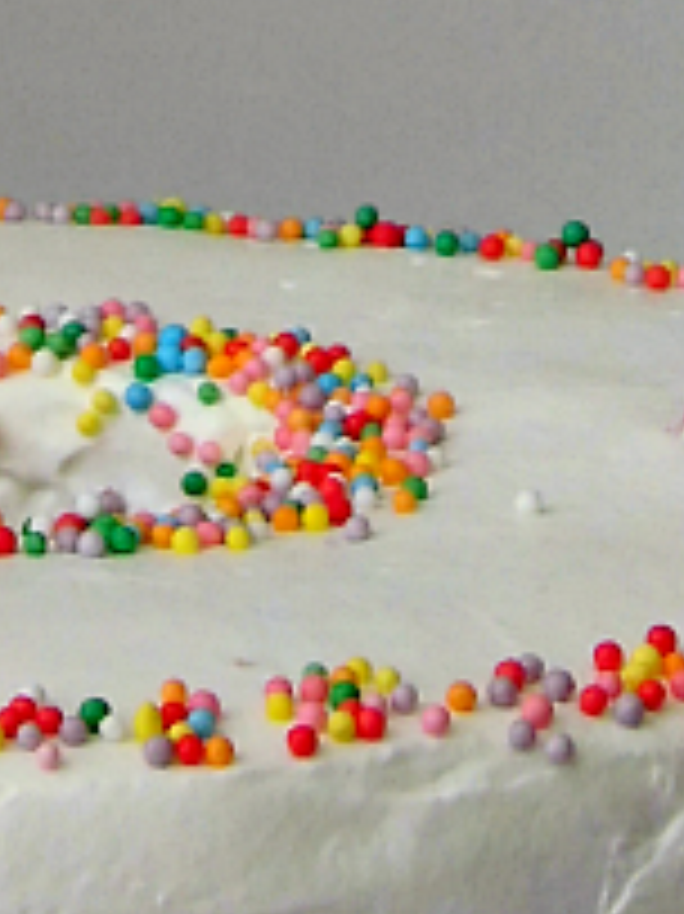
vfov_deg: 8.2
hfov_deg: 6.3
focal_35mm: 237
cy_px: -365
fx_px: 6251
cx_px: 54
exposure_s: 1/60
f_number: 3.4
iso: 100
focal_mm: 8.3
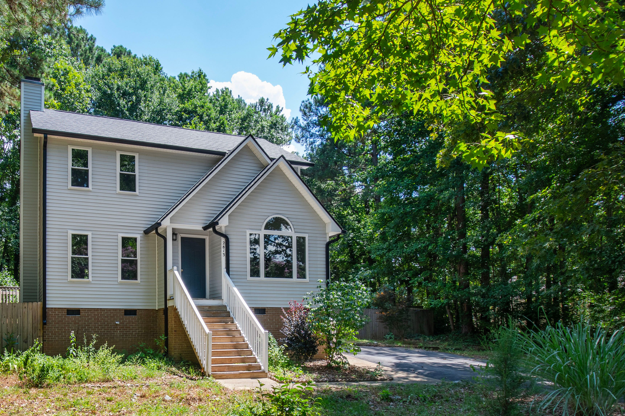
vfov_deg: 43.5
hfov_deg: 61.9
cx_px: 203
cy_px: 312
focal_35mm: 29
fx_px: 503
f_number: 8
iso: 100
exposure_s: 1/80
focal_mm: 12
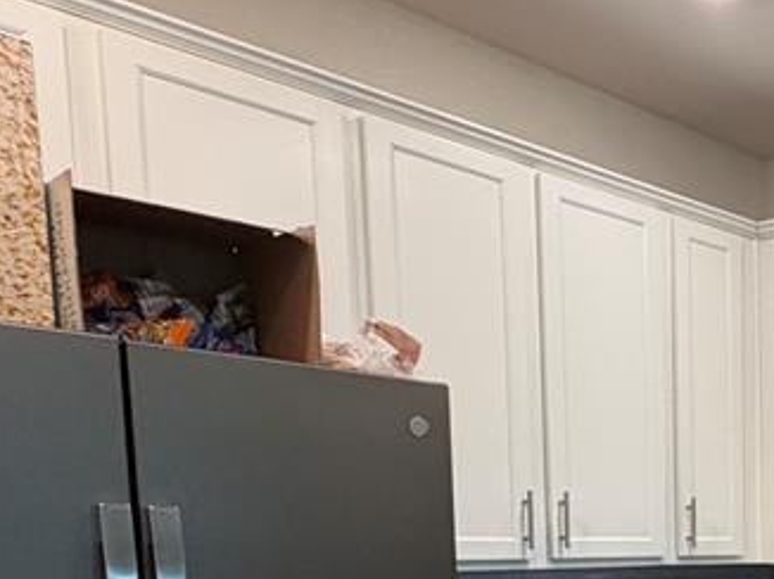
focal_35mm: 44
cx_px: 1002
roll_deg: -1.0
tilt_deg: -6.2
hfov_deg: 32.5
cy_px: 636
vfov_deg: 29.6
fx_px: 983
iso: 250
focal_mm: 2.22
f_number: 2.2
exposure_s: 1/60
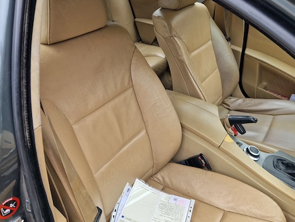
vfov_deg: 45.3
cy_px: 90
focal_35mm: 31
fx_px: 264
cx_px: 145
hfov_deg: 58.3
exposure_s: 1/180
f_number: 1.8
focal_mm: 5.4
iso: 50
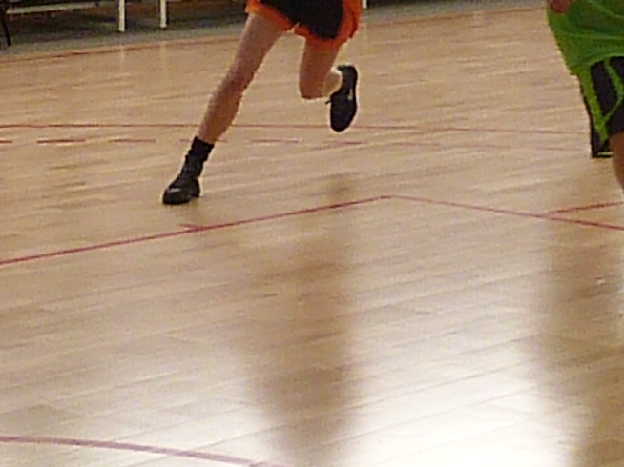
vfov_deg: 10.4
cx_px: 405
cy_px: -71
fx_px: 2541
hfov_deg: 14.0
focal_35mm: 141
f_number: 4.5
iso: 800
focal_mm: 8.1
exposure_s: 1/250
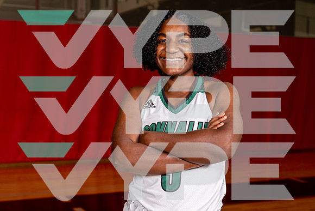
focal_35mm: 60
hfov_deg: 33.4
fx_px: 525
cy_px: 106
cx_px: 158
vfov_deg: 22.6
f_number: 5.6
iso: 100
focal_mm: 60
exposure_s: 1/125
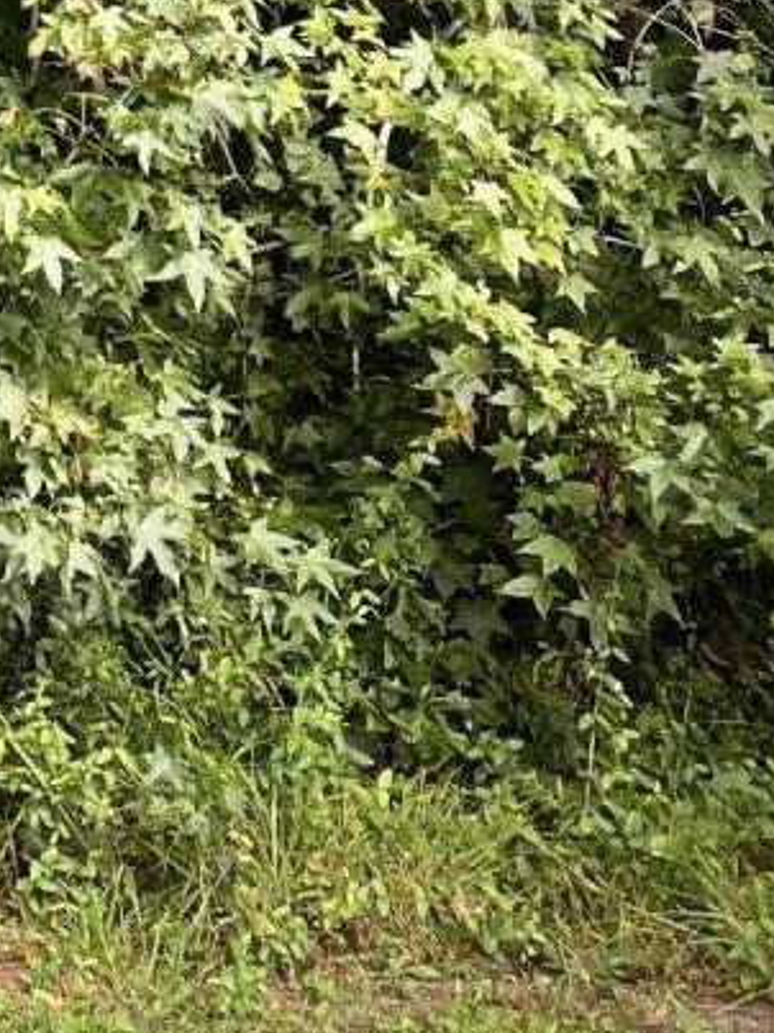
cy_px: -1061
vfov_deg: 13.1
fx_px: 3848
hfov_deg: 10.3
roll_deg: -1.2
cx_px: -928
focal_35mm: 129
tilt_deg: +10.5
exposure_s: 1/343
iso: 32
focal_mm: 5.1
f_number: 1.6
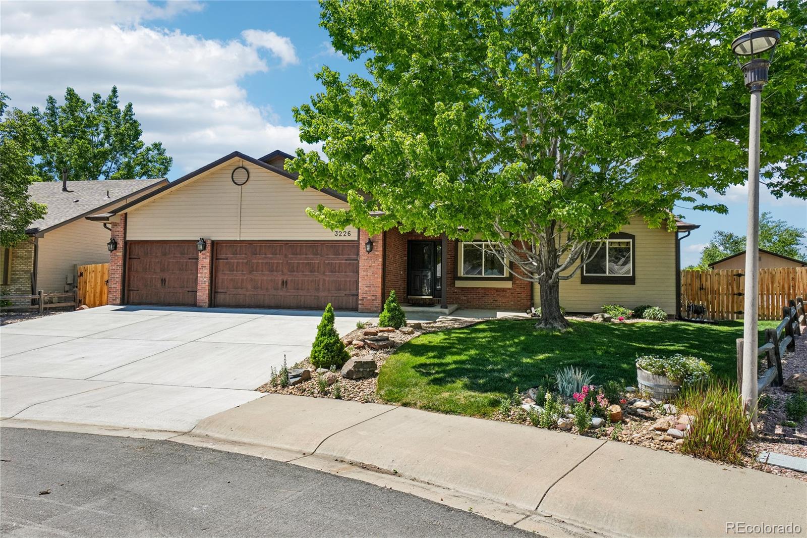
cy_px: 269
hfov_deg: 77.3
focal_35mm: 22
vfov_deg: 56.1
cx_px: 404
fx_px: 504
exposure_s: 1/800
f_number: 8
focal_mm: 15
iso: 400
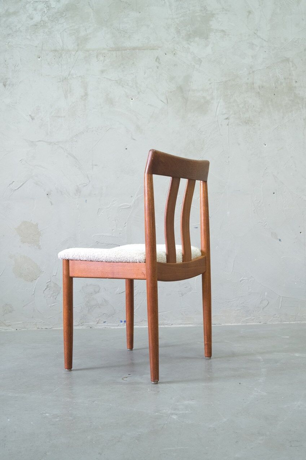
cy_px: 230
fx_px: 497
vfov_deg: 49.6
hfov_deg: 34.2
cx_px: 153
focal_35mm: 39
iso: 1600
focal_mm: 26
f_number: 4
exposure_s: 1/40
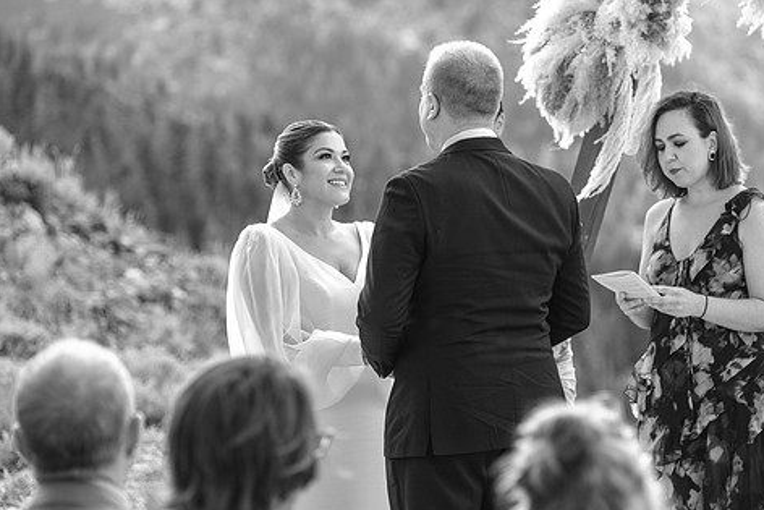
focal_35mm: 188
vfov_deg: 7.3
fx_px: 3991
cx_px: 439
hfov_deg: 10.9
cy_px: 245
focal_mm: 102.2
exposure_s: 1/420
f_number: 3.2
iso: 400
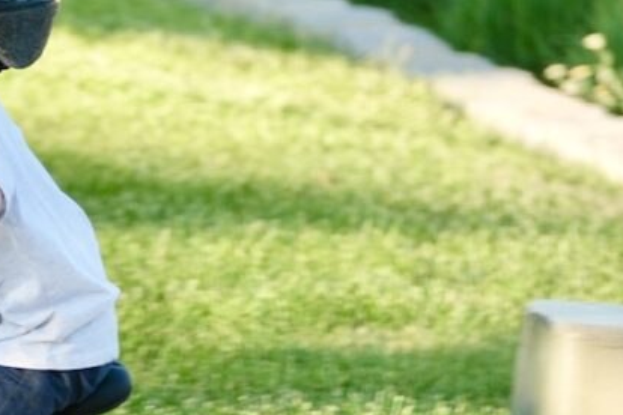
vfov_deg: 2.6
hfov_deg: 4.0
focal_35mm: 519
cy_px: 320
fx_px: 8981
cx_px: -116
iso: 125
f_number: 3.2
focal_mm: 140
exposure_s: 1/280
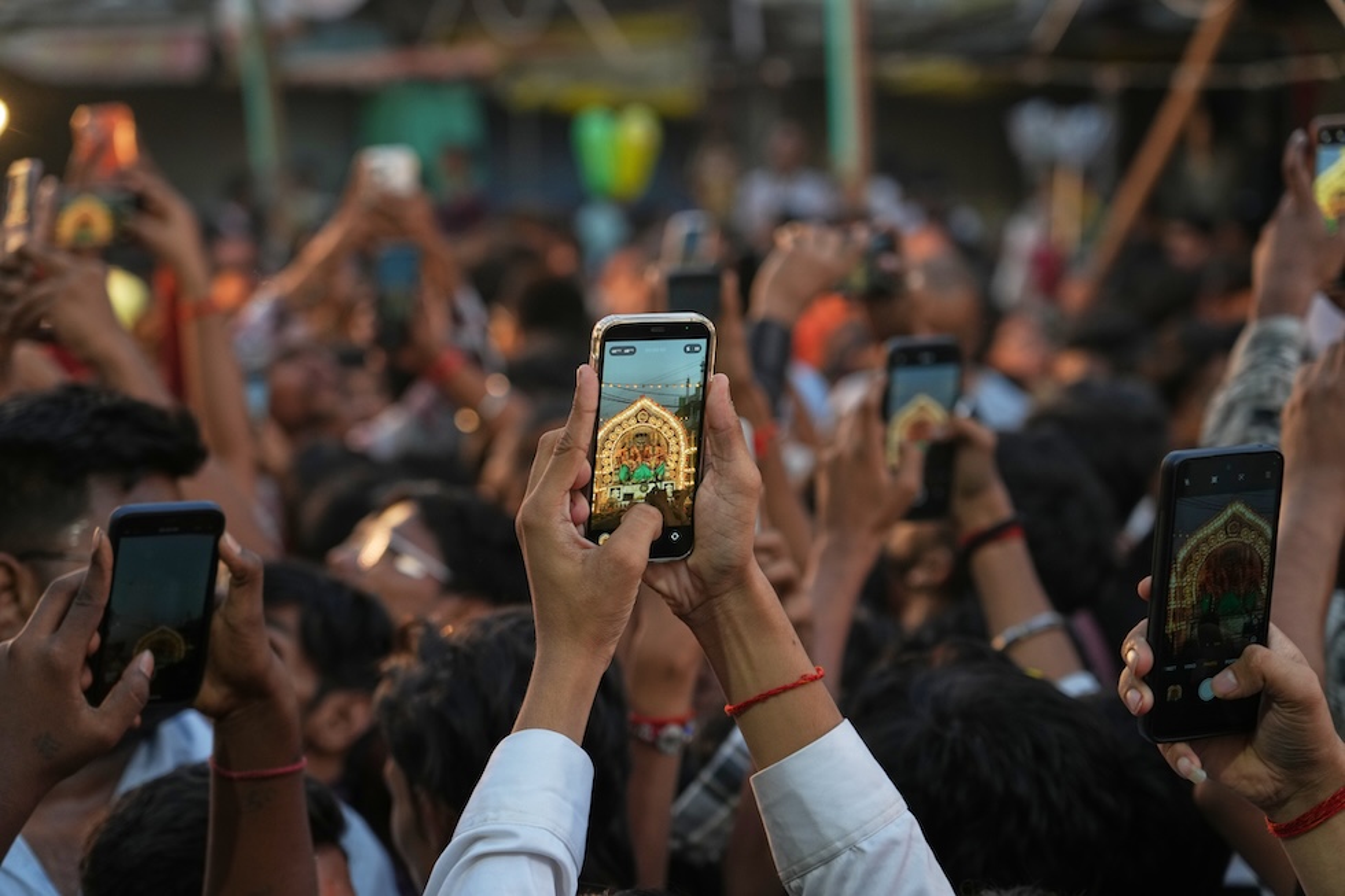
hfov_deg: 20.2
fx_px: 3773
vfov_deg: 13.5
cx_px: 672
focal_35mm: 101
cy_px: 448
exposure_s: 1/160
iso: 640
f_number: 4.5
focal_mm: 101
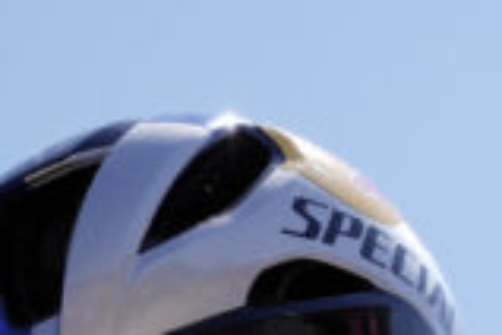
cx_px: 290
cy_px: 992
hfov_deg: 9.4
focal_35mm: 220
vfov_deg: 5.8
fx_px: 3068
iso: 125
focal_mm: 35
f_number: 1.8
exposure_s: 1/6400
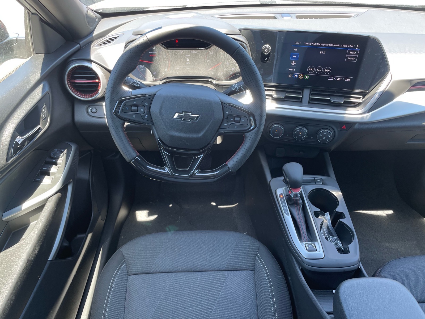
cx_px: 212
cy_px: 160
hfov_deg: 67.3
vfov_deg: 53.1
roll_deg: +0.4
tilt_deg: -37.8
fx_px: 319
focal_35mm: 26
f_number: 1.6
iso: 80
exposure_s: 1/121
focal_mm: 4.2
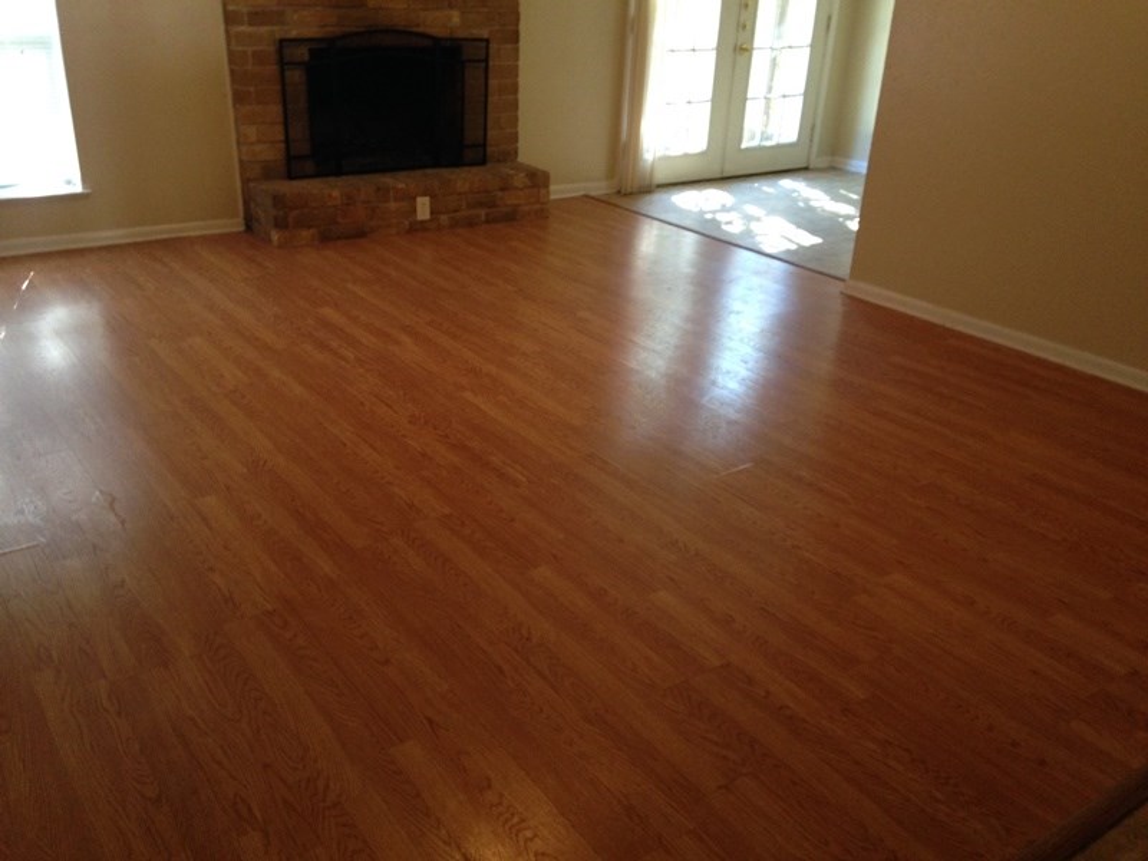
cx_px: 574
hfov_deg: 55.4
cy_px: 430
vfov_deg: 42.9
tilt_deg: -24.9
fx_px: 1094
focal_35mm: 33
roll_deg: -1.8
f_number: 2.4
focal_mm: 4.12
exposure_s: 1/20
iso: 160
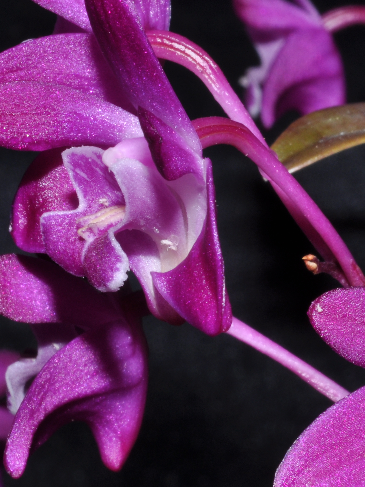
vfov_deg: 10.9
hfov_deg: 8.1
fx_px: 2559
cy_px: 273
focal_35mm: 182
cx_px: 322
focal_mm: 60
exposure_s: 1/60
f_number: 36
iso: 200
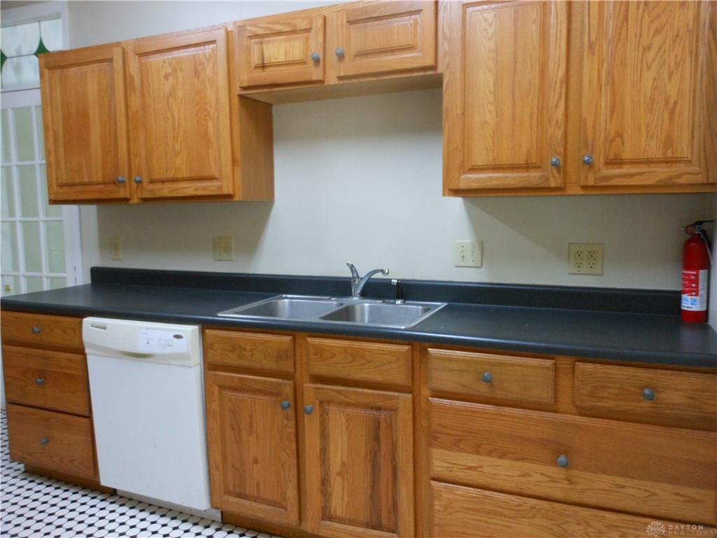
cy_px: 269
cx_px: 358
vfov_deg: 49.7
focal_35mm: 28
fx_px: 580
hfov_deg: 63.4
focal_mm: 5
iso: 400
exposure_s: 1/30
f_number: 3.7
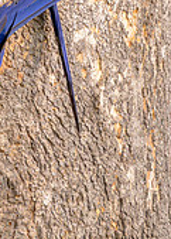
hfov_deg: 0.6
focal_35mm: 2374
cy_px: -9
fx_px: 16116
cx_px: 78
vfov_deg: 0.8
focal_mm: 560
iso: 3600
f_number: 5
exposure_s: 1/800
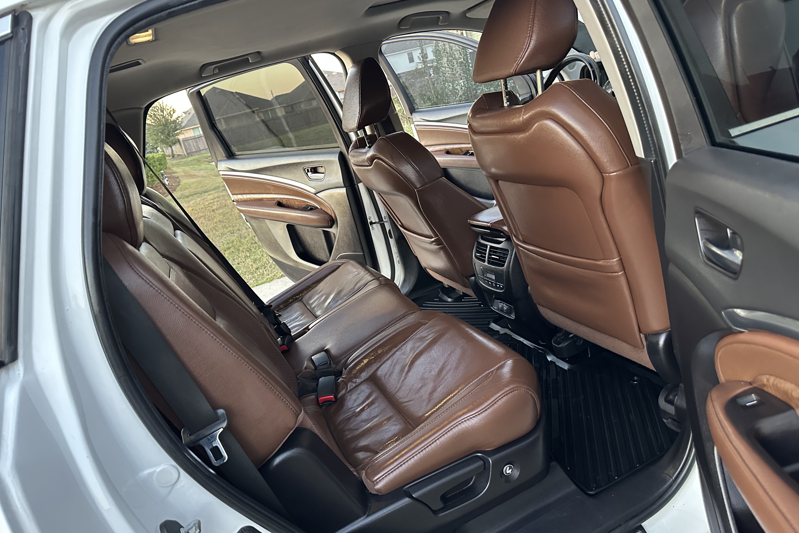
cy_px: 277
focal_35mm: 25
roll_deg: +15.0
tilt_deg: -16.0
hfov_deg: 71.5
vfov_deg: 51.3
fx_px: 555
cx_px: 400
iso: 640
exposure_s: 1/60
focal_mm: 6.86
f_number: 1.78
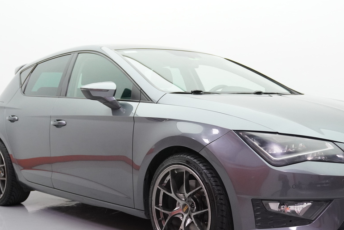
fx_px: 535
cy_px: 135
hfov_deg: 35.5
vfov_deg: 24.2
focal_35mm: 56
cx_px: 213
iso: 1250
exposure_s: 1/250
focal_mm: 24
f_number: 4.5
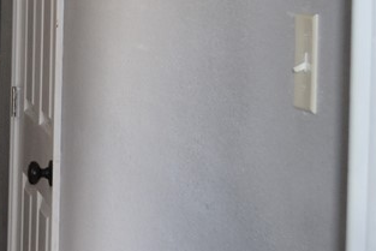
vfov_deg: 10.9
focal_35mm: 125
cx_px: -91
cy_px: 2
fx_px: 1306
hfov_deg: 15.7
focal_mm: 24
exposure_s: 1/125
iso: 400
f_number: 4
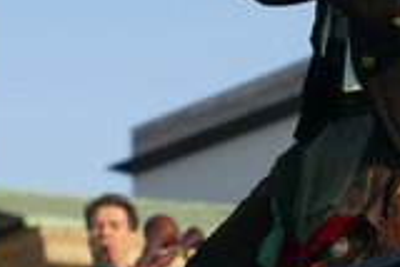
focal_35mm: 197
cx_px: 331
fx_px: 2191
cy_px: -7
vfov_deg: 7.0
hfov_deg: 10.4
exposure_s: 1/500
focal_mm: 70
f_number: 4.5
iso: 100
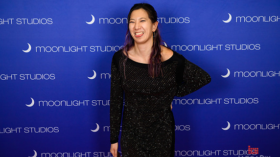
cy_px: 77
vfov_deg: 23.5
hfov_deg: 40.6
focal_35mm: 51
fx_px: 378
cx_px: 141
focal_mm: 48
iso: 1000
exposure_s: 1/320
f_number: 5
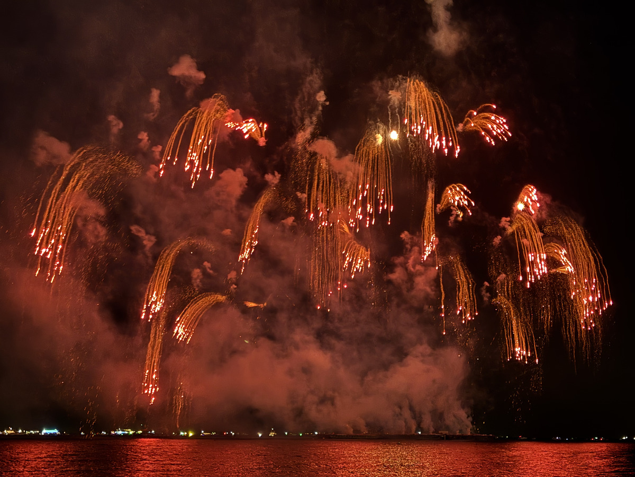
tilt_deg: +11.3
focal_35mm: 52
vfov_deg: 28.0
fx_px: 954
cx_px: 318
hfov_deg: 36.8
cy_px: 238
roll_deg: -0.6
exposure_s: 1/5
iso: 320
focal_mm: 5.96
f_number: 1.6
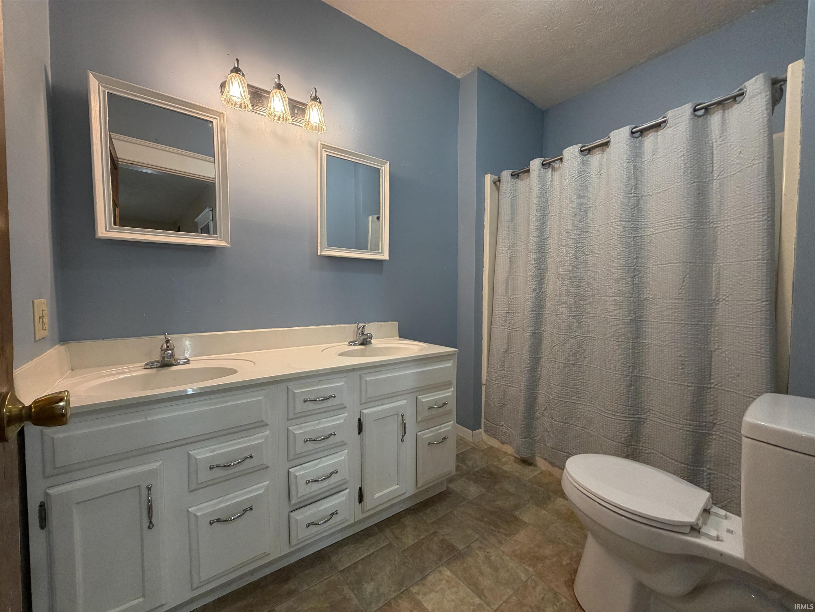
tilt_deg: -1.7
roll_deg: -0.9
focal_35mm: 14
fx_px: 330
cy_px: 306
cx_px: 408
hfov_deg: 102.1
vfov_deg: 85.7
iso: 200
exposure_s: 1/60
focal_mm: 2.22
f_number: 2.2
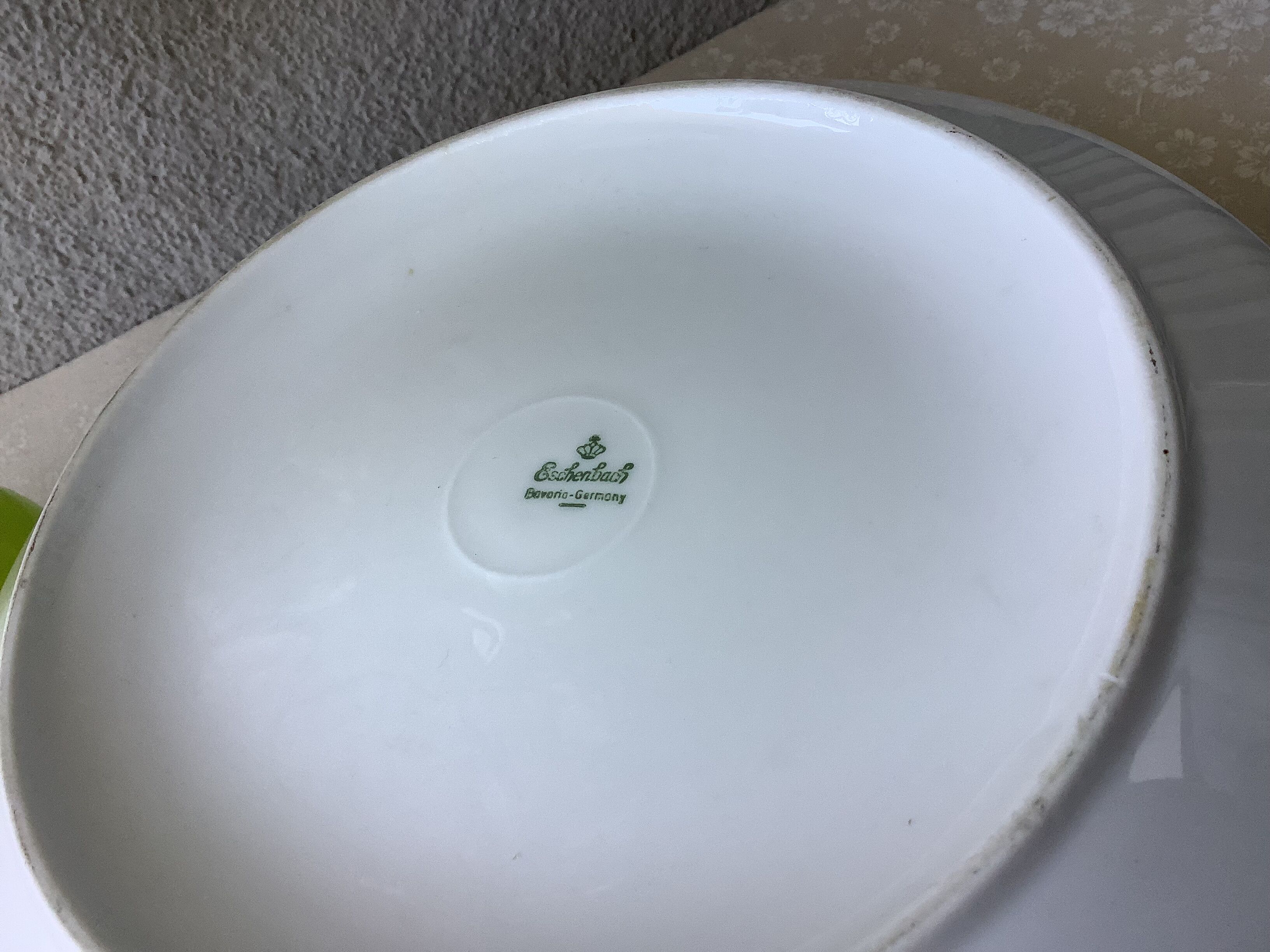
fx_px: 1137
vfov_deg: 45.4
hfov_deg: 58.4
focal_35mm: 31
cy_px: 476
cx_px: 635
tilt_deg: -46.6
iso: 64
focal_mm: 3.3
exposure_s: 1/120
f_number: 2.4
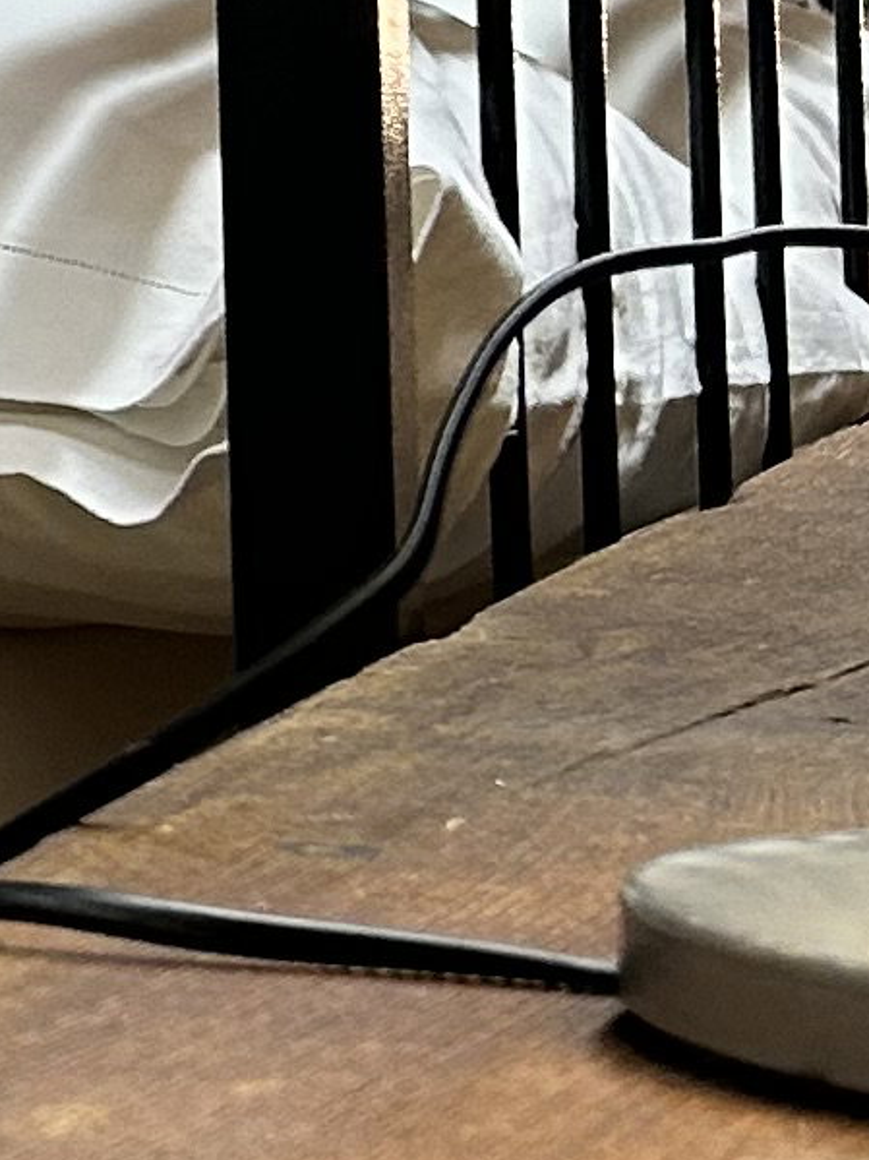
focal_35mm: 175
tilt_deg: +3.8
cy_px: -471
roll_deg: -0.2
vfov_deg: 11.0
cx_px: -1393
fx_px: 5860
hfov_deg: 7.7
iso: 80
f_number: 1.5
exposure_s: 1/50
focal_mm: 5.7
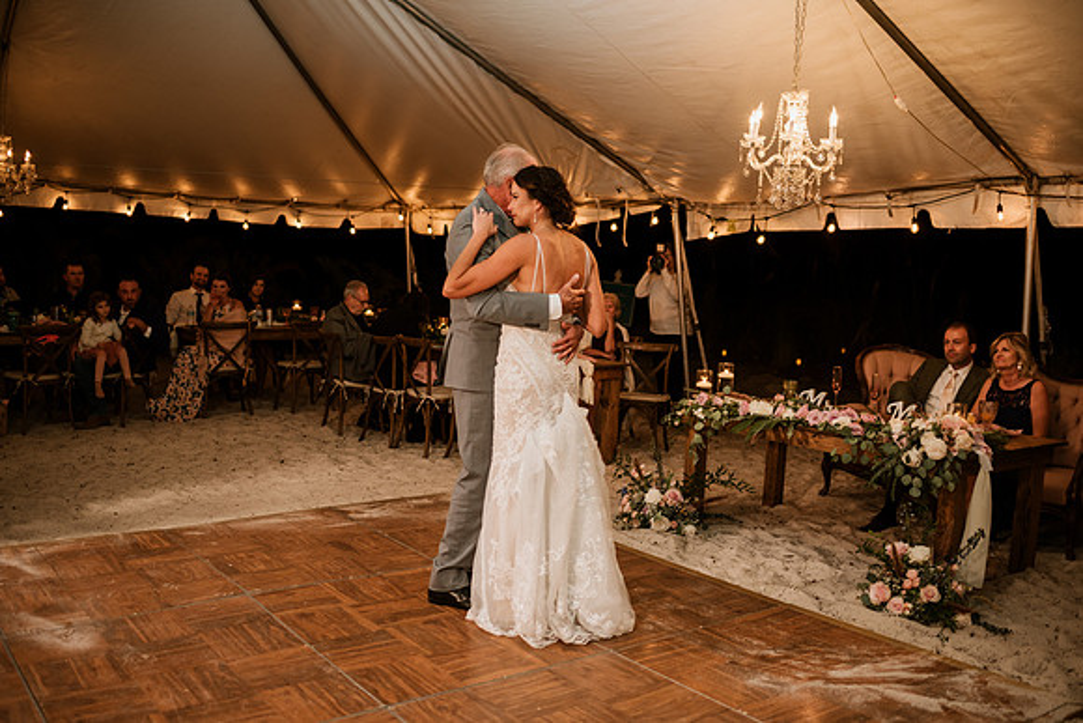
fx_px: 1053
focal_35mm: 35
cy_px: 362
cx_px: 542
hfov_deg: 54.4
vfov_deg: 37.9
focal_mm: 35
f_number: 2
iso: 500
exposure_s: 1/160
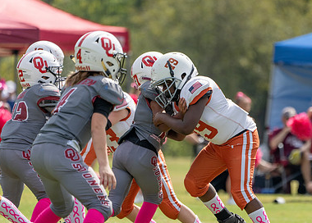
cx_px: 208
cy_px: 125
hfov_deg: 3.2
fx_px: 5666
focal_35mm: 639
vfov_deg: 2.3
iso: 500
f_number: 5.6
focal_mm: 400
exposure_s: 1/2000
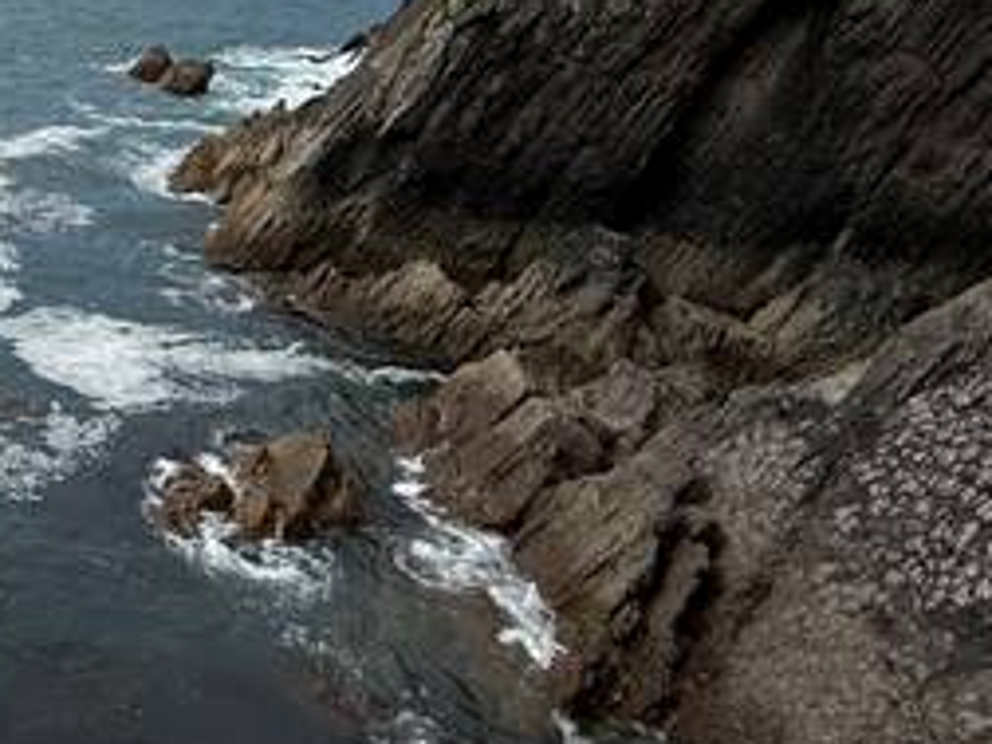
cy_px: -91
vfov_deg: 31.5
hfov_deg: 37.6
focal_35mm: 40
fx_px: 1146
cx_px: -142
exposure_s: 1/3663
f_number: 2.2
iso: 50
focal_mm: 2.22
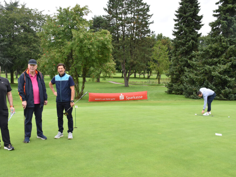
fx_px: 225
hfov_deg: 55.3
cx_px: 108
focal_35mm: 33
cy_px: 87
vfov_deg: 42.9
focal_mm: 20
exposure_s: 1/200
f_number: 7.1
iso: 400
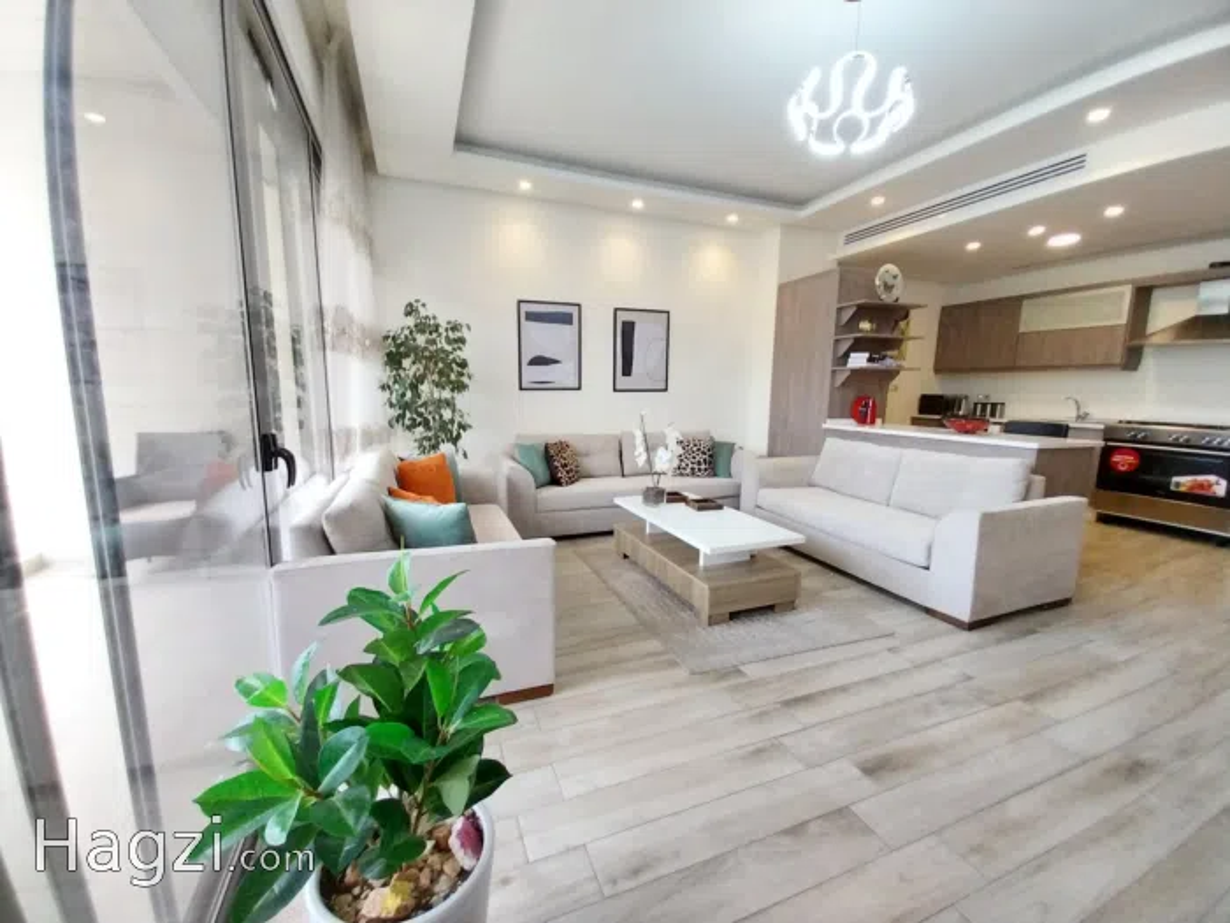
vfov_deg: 89.9
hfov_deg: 106.2
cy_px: 462
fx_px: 462
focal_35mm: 13
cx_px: 615
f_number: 2.2
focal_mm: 1.3
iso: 160
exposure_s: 1/33
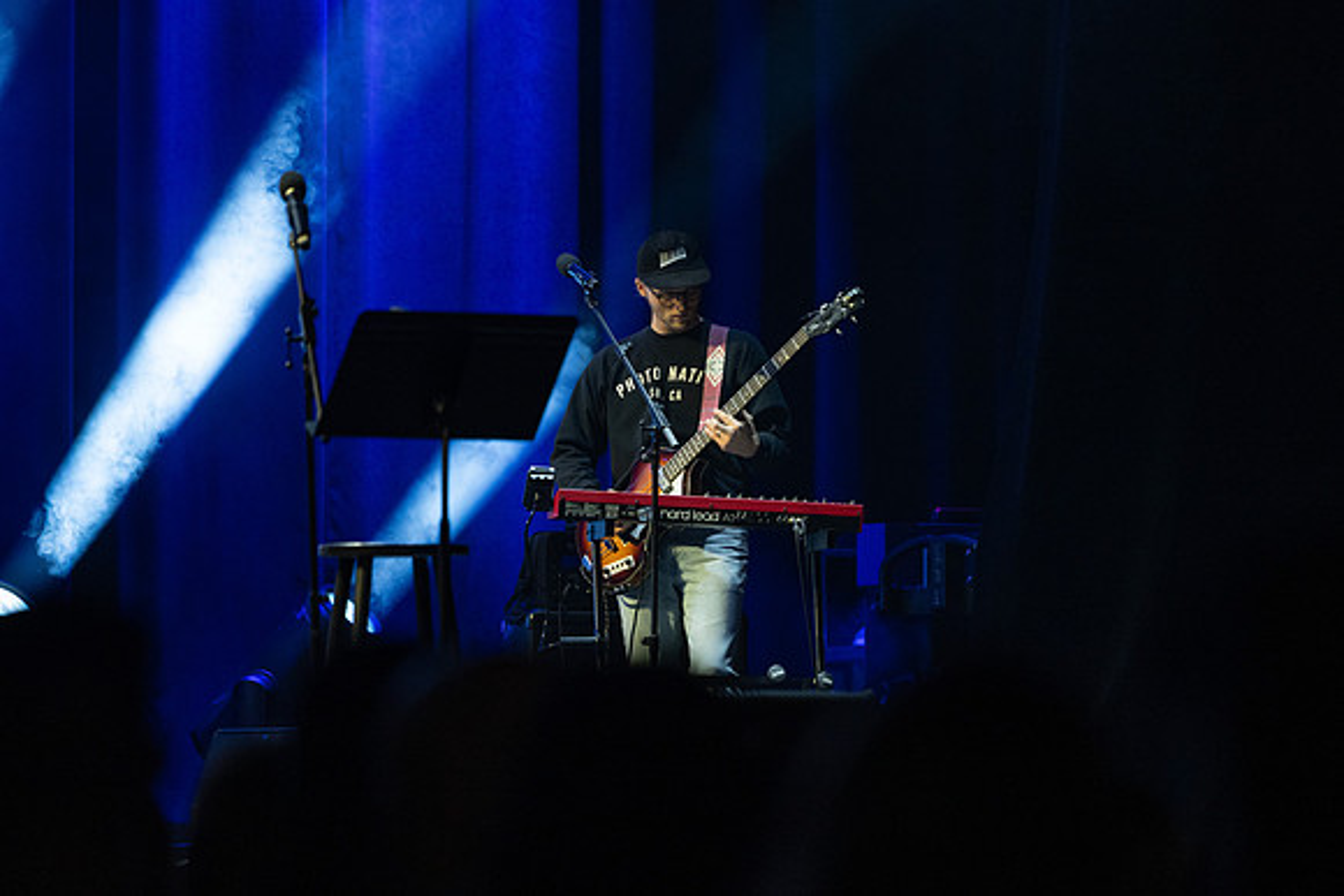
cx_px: 693
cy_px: 499
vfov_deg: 6.2
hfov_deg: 9.3
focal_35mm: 220
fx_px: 8228
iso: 2500
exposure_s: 1/200
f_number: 2.8
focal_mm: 180
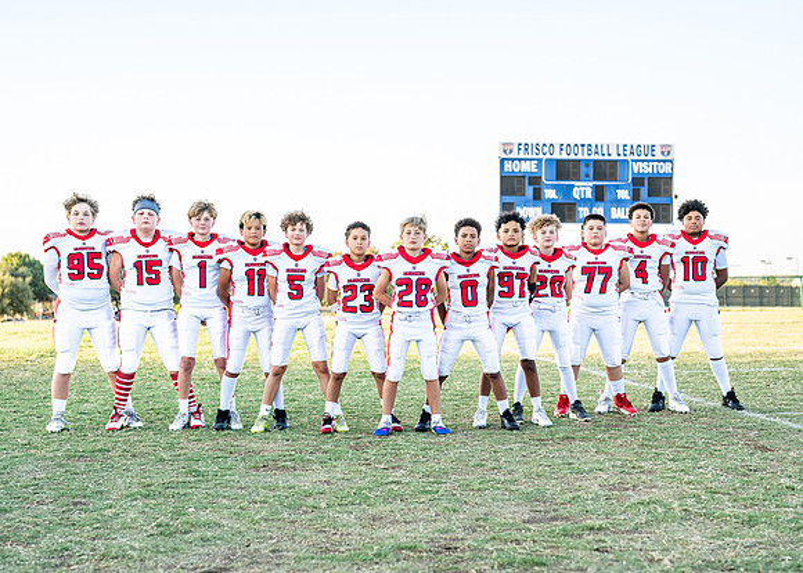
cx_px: 400
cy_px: 313
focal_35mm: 59
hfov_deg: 33.2
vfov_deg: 24.0
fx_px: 1345
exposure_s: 1/1000
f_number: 2.8
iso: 500
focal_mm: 50
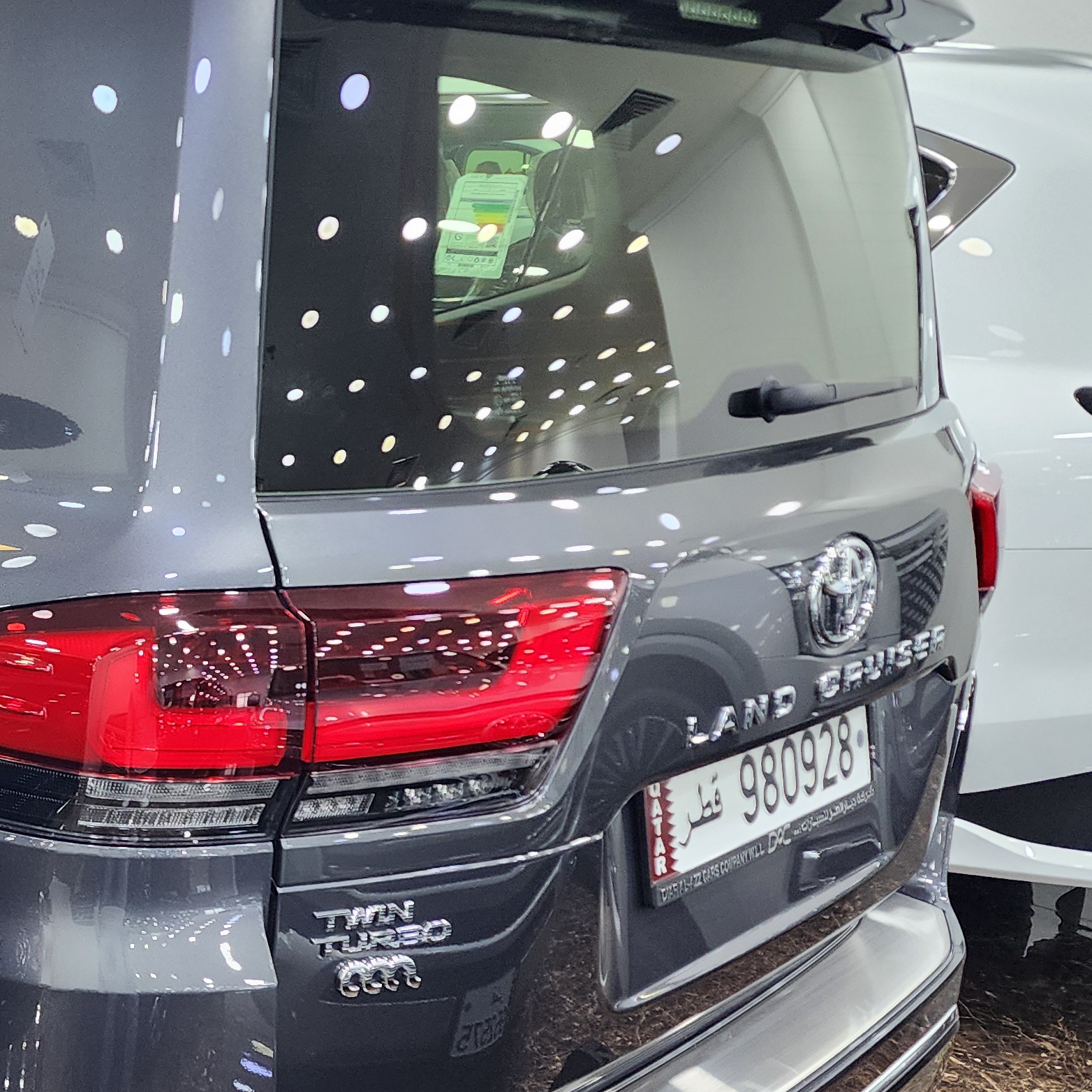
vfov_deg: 32.4
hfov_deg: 29.8
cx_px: -80
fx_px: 1856
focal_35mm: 52
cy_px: 759
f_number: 1.8
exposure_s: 1/100
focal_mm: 6.4
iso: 200
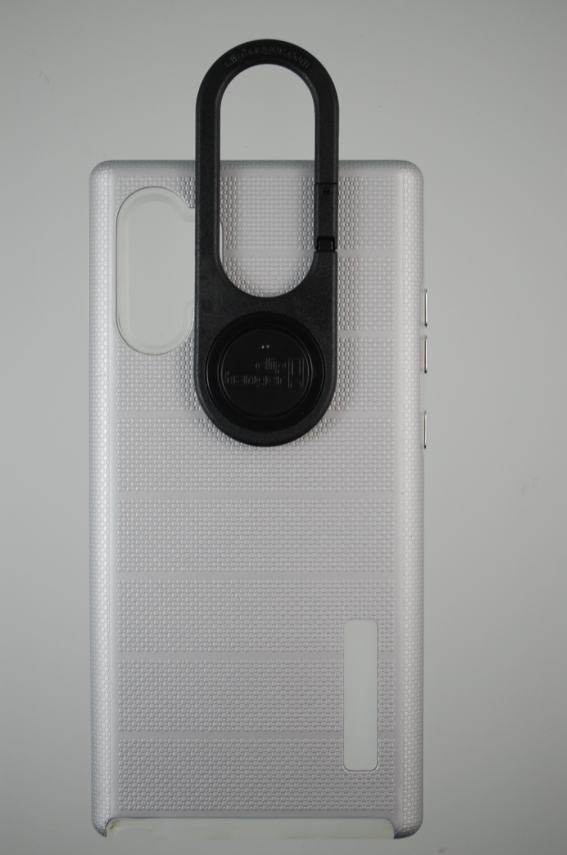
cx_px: 284
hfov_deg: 23.7
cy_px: 428
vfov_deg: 35.1
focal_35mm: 57
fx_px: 1352
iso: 400
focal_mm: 38
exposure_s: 1/60
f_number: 5.3
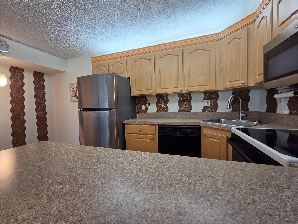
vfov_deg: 89.9
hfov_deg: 106.2
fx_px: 112
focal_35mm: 13
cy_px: 112
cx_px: 149
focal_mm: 2.2
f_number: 2.2
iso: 250
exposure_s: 1/120
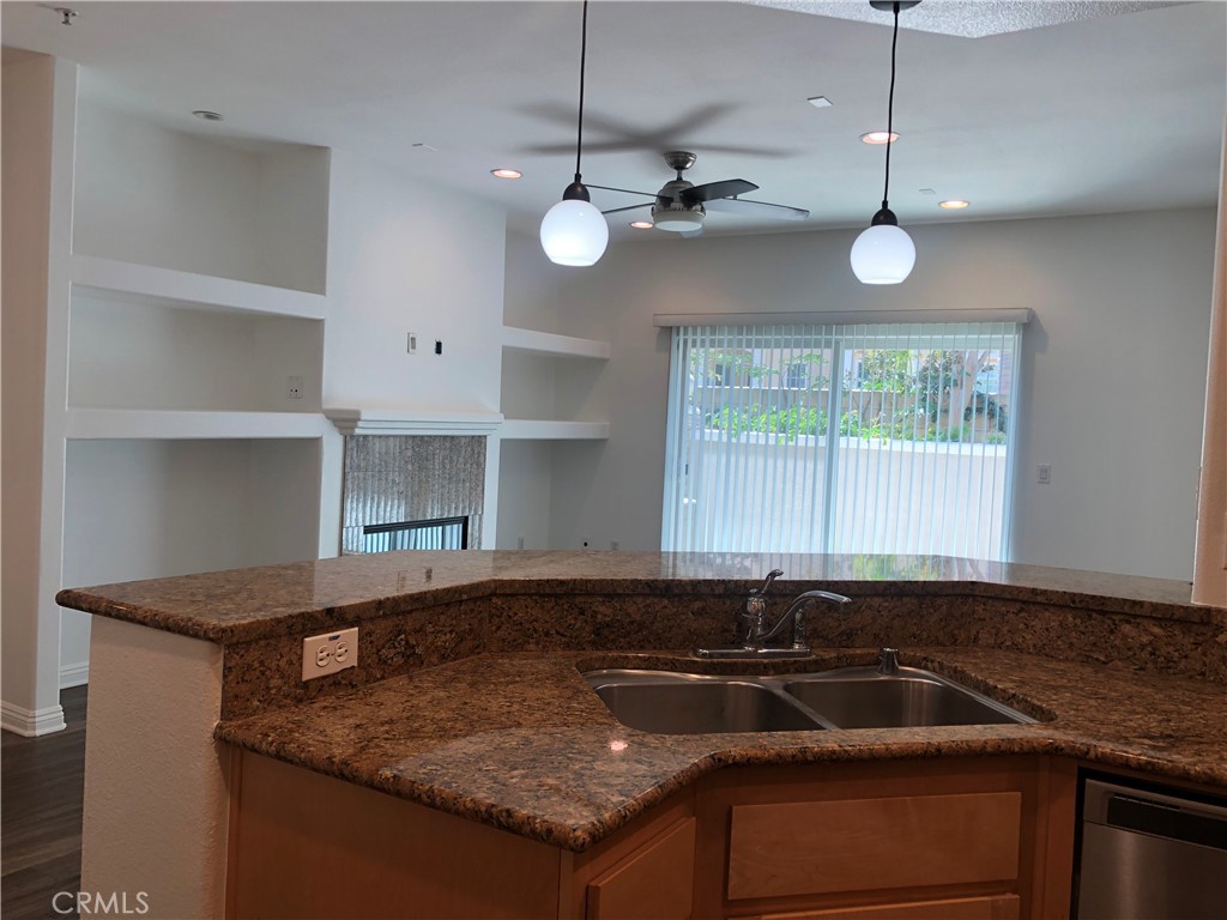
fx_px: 992
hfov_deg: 63.4
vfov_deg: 49.7
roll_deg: -1.6
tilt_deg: -1.7
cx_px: 614
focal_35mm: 28
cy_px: 460
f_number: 1.8
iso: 50
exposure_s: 1/120
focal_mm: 4
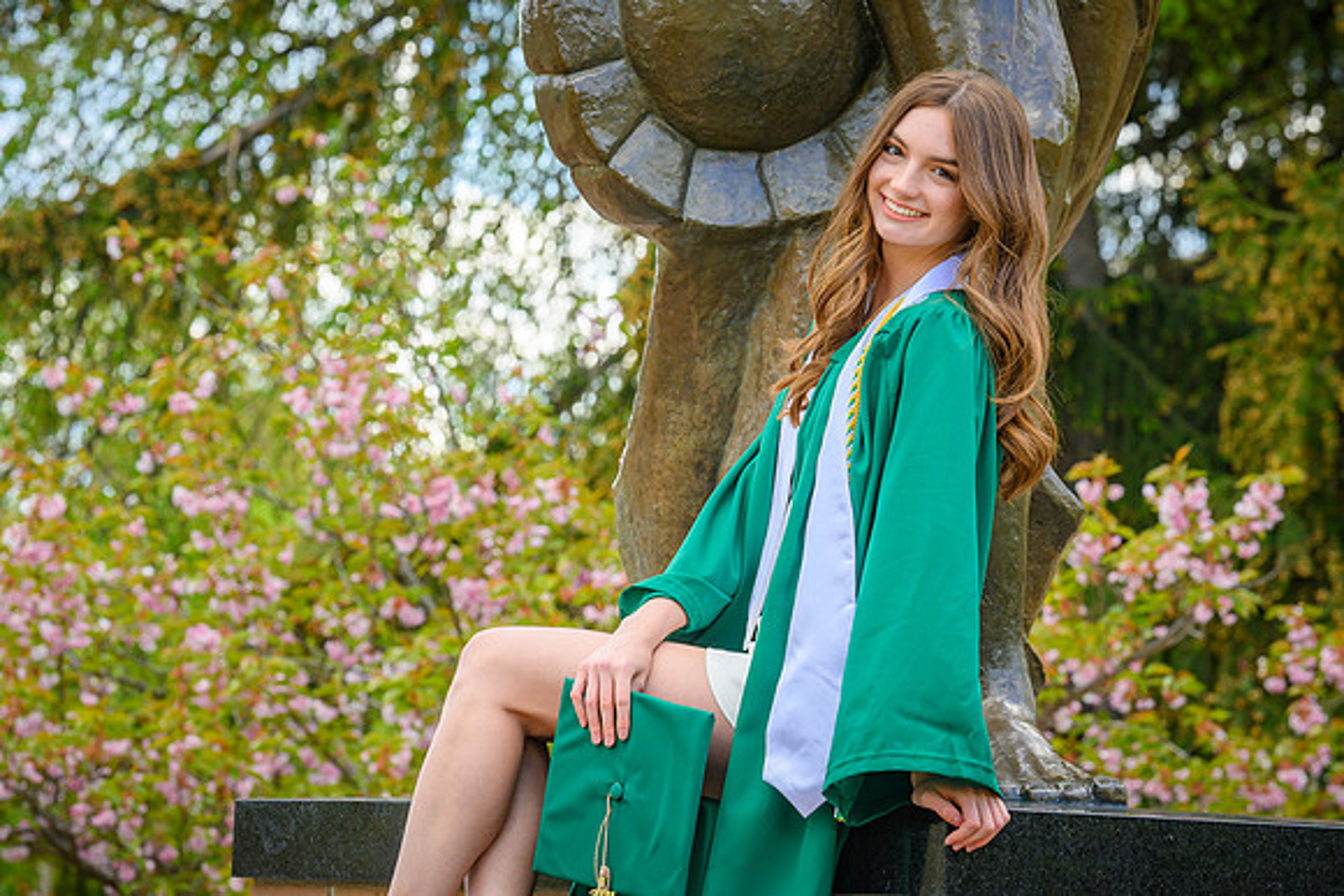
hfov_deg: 12.6
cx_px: 632
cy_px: 357
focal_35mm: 163
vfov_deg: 8.4
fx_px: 6071
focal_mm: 135
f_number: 7.1
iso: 250
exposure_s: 1/200
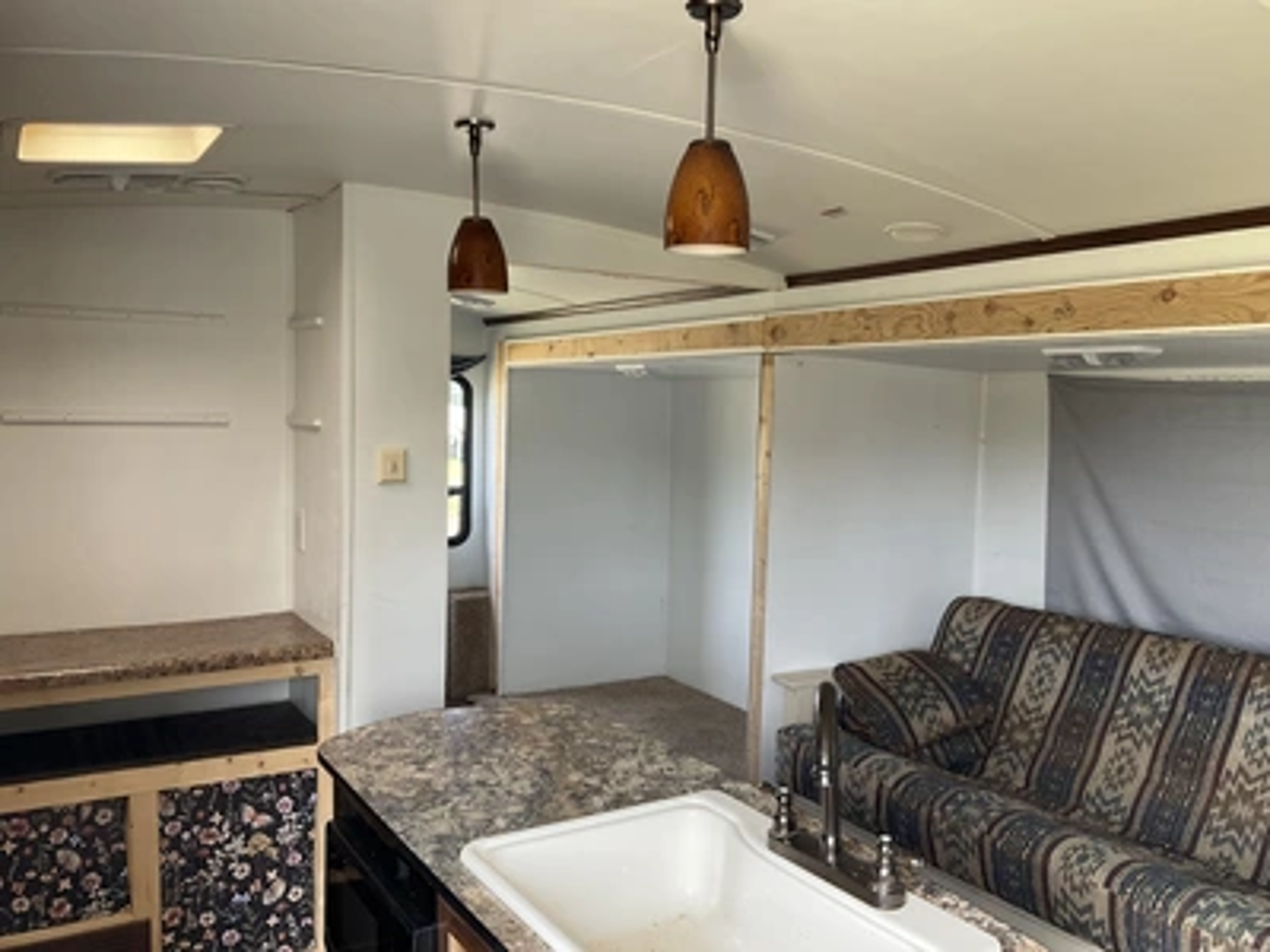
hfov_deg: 61.7
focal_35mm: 29
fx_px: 1064
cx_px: 635
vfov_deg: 48.2
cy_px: 476
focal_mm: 3
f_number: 1.8
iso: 64
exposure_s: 1/104
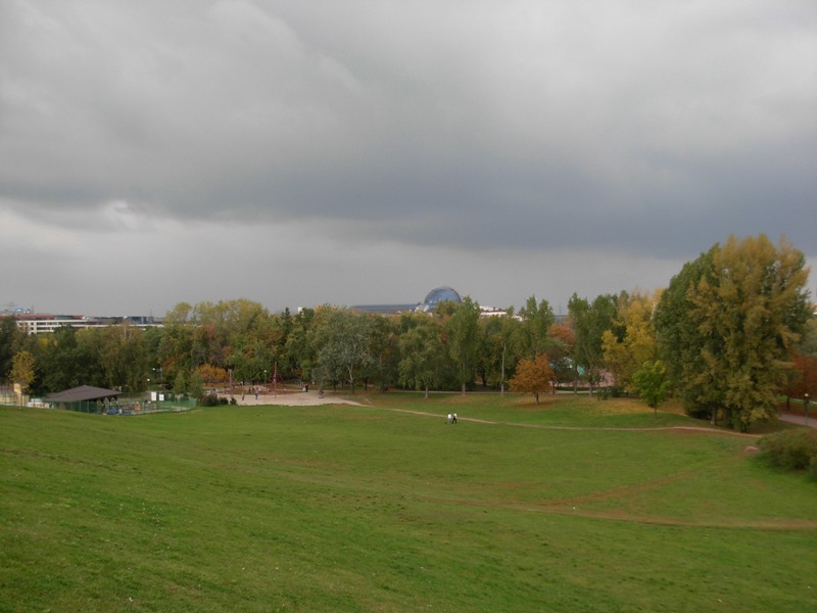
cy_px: 306
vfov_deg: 37.7
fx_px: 897
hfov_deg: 49.0
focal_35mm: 38
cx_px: 408
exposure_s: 1/395
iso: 79
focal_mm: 6.3
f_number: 2.9
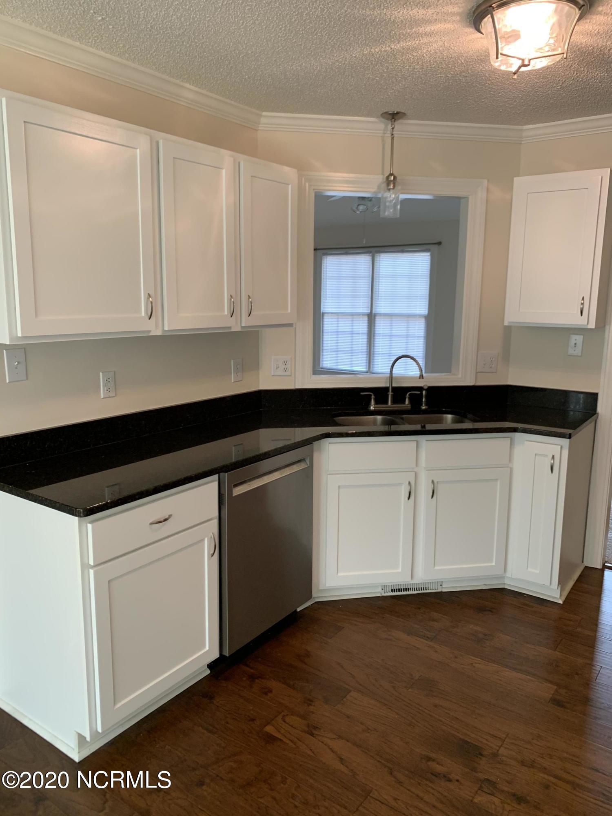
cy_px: 408
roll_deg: -0.3
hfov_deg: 53.1
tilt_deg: -8.8
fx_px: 613
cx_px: 306
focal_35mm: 26
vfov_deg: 67.3
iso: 100
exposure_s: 1/60
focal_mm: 4.25
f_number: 1.8
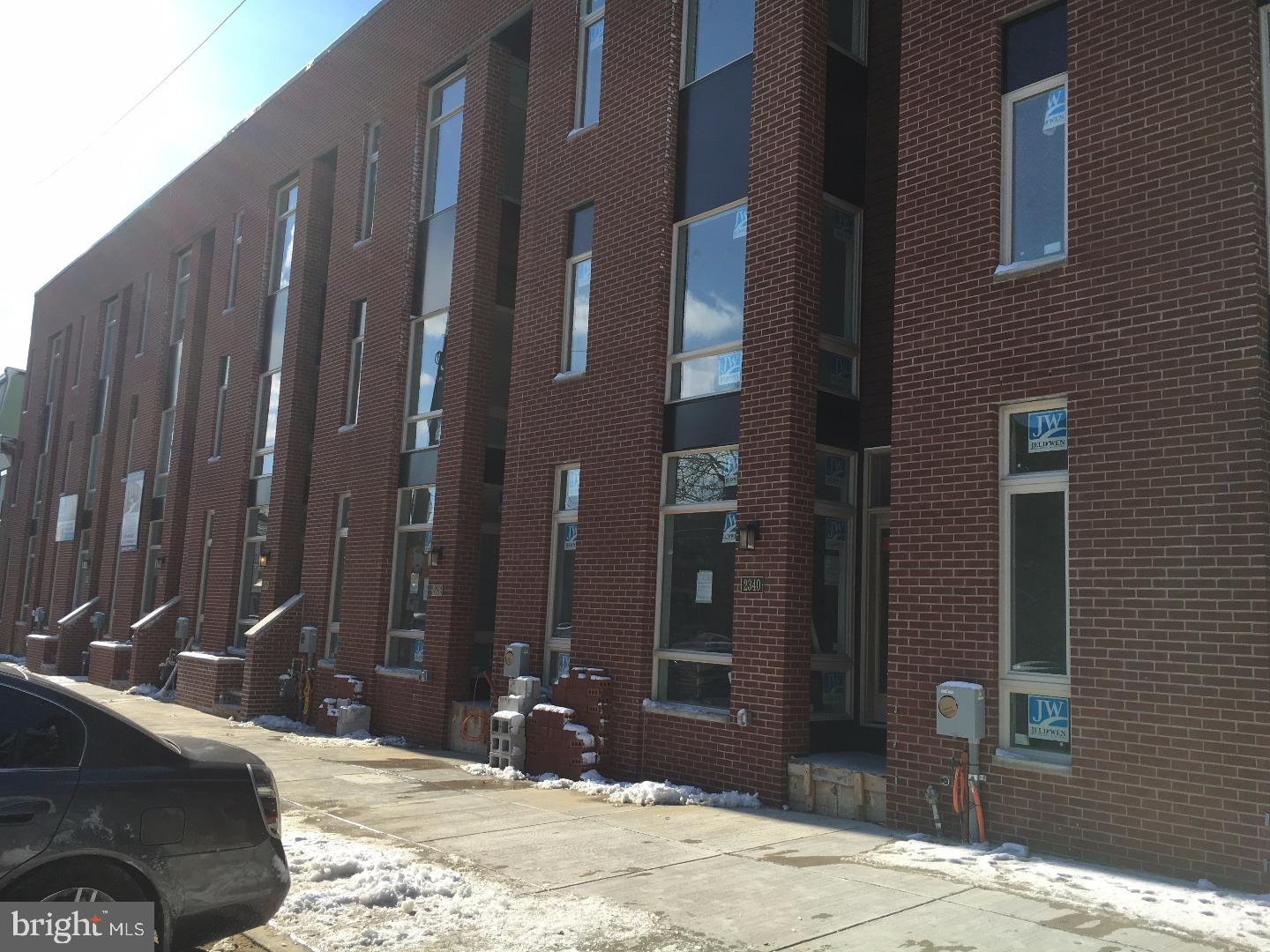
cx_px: 635
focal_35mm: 29
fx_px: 1064
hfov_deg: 61.7
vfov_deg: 48.2
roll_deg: -2.3
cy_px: 476
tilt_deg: +8.7
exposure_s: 1/1221
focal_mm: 4.15
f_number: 2.2
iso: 25
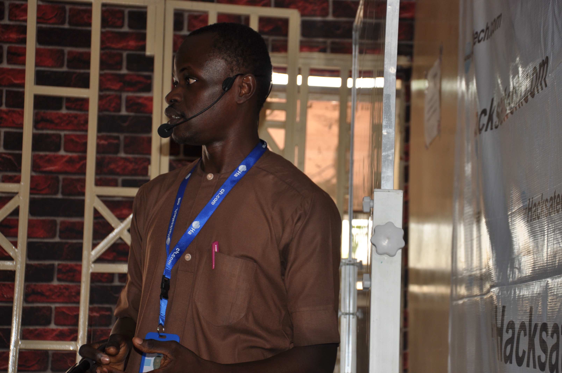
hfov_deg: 21.9
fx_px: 1450
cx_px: 281
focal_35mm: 93
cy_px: 186
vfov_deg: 14.7
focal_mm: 62
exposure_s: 1/60
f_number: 5.3
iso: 200
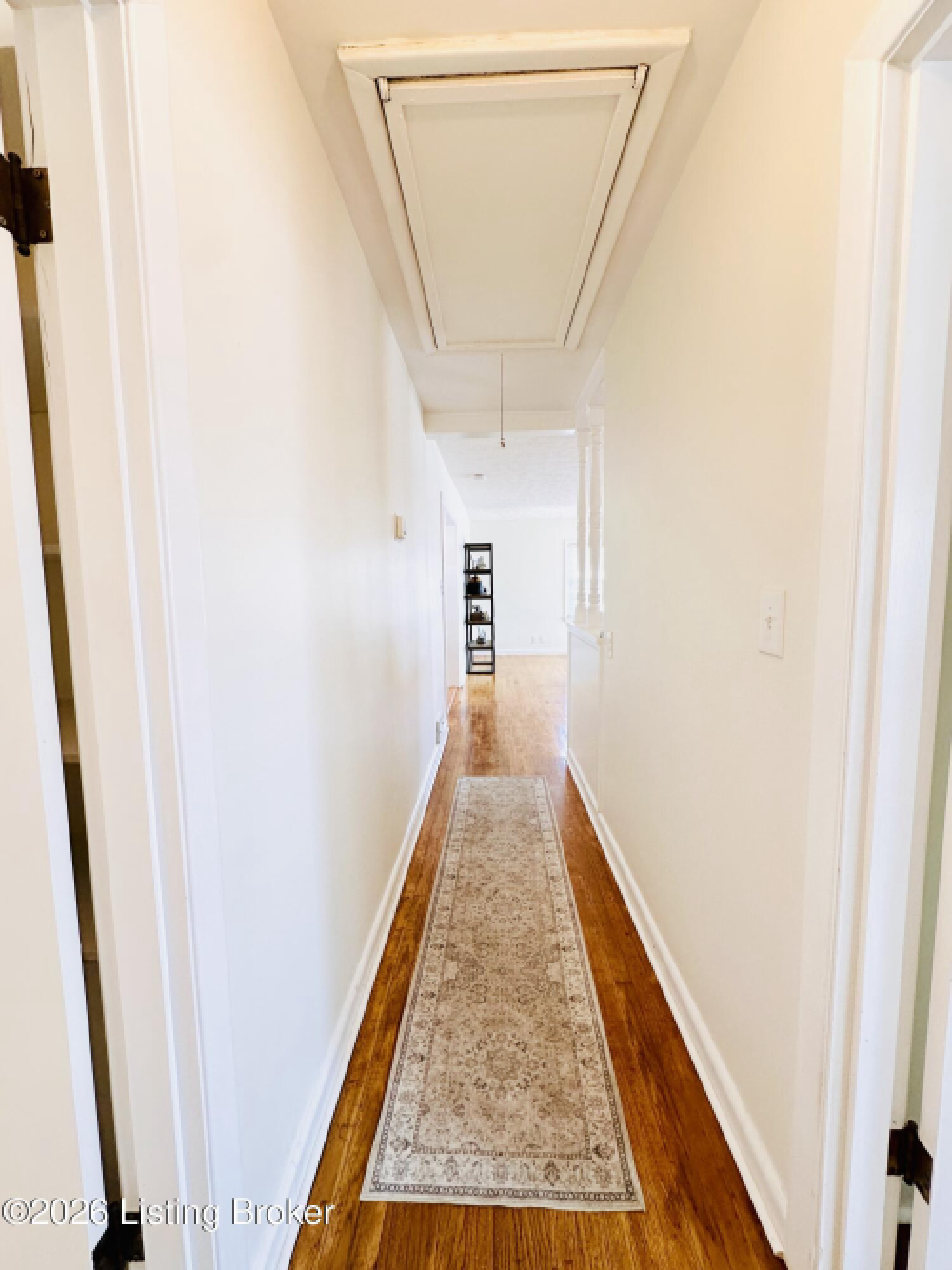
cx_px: 476
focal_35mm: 14
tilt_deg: -5.2
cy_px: 635
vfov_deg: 102.1
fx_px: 514
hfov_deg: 85.7
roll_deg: -0.2
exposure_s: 1/120
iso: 160
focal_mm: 2.22
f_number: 2.2
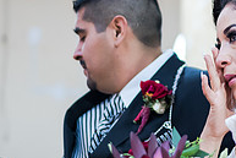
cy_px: 51
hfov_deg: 13.5
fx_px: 984
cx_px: 224
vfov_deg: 9.2
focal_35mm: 150
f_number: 1.8
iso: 1600
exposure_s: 1/160
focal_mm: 50
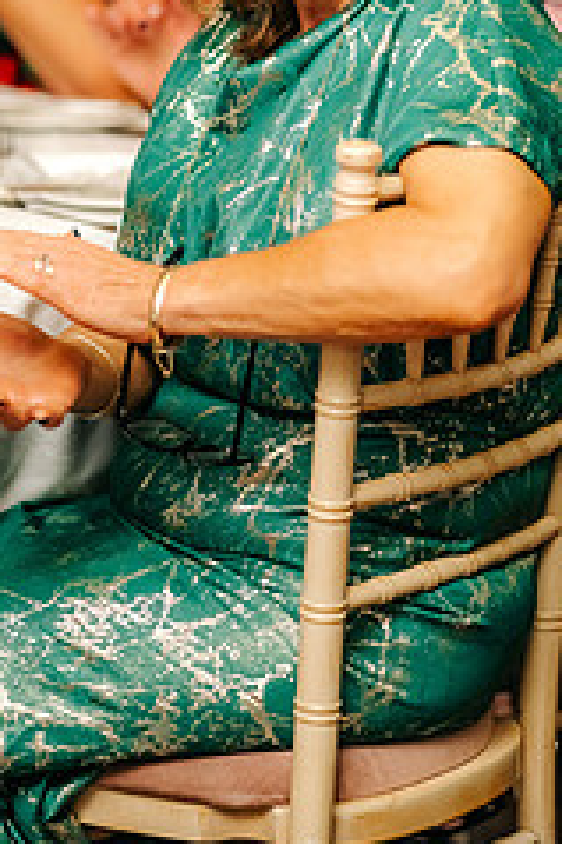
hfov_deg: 8.6
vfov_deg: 12.7
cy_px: 92
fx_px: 3752
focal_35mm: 160
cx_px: 244
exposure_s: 1/200
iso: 1250
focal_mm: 85
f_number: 2
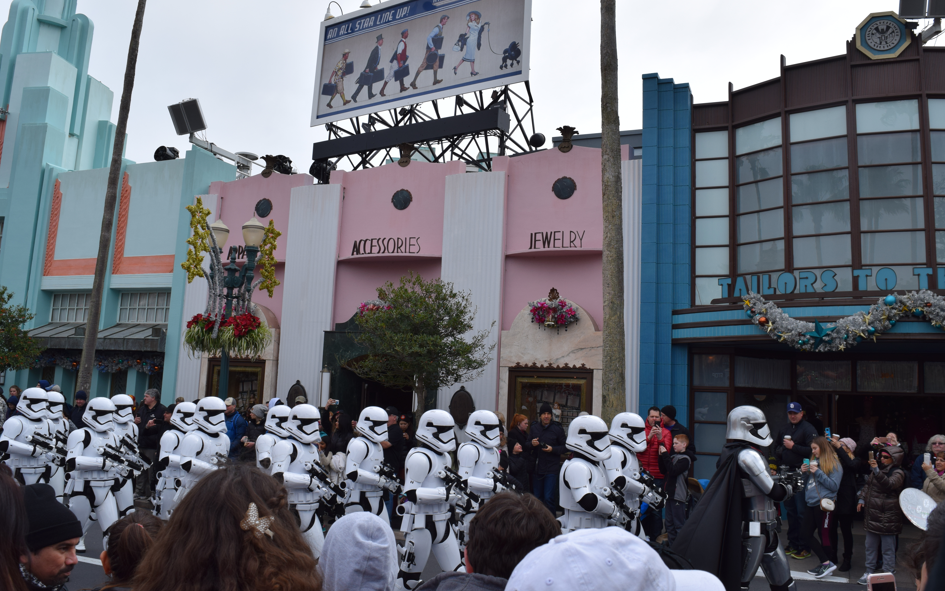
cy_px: 285
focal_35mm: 31
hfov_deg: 61.2
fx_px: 798
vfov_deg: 40.6
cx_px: 478
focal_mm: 20
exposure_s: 1/400
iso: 200
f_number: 10
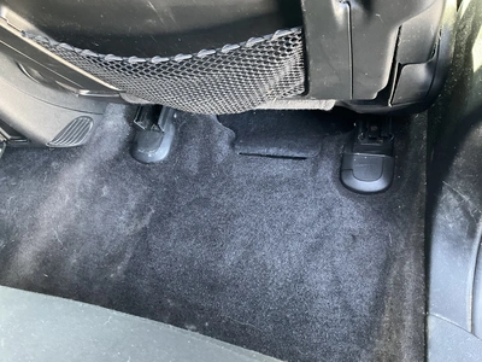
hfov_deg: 61.7
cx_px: 241
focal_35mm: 29
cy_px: 181
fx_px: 404
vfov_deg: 48.2
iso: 400
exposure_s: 1/30
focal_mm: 3
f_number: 1.8
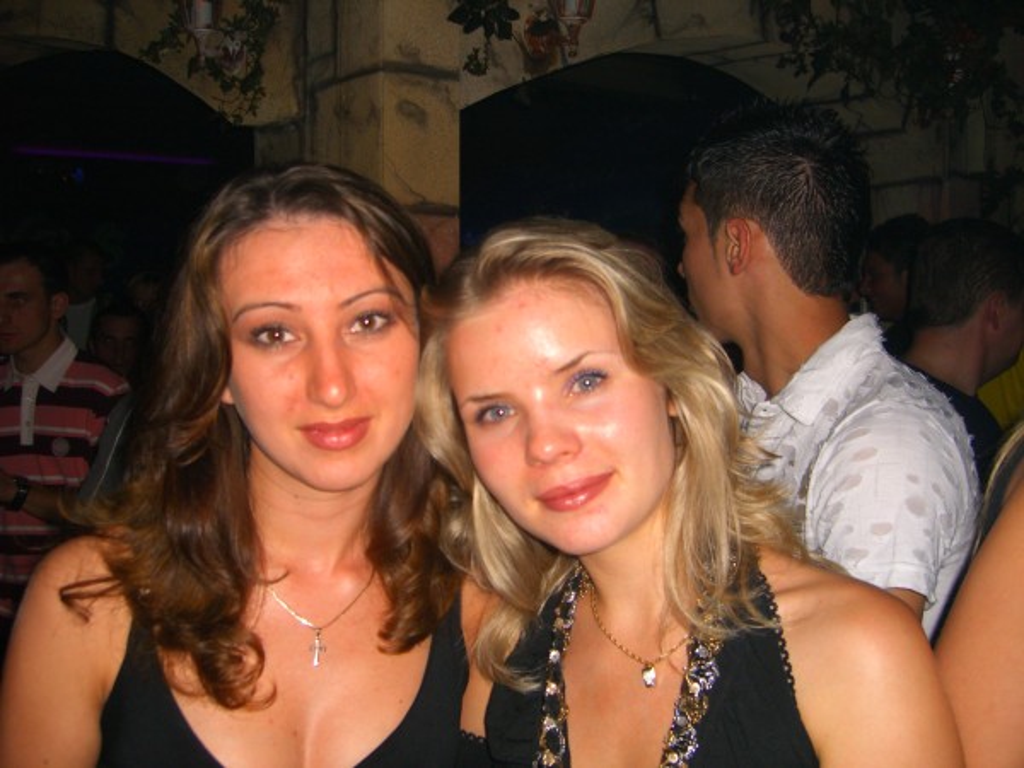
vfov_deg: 37.7
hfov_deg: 49.0
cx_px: 512
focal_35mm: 38
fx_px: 1124
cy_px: 384
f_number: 2.8
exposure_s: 1/60
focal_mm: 7.9
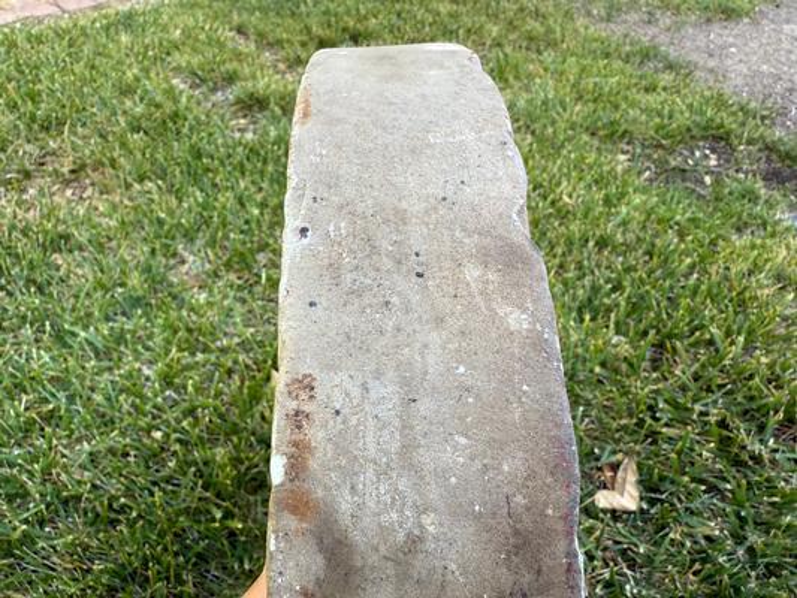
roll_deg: -5.6
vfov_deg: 56.8
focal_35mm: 24
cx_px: 398
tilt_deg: -40.0
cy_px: 299
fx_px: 553
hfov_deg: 71.6
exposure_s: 1/120
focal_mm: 2.22
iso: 40
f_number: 2.2
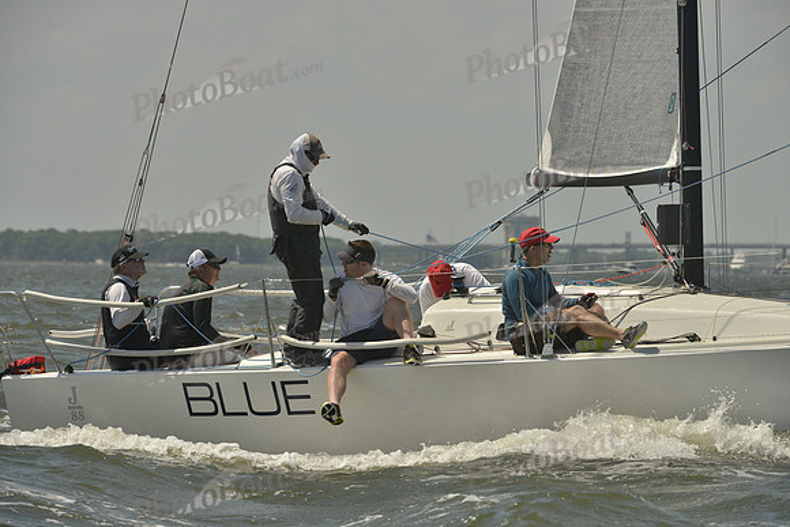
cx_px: 395
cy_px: 264
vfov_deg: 5.7
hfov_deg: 8.6
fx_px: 5268
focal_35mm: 240
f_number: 10
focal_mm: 240
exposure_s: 1/1250
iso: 280
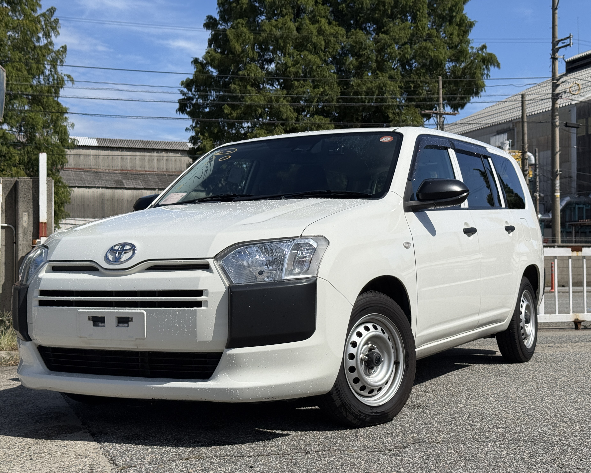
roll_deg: +0.2
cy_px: 237
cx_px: 278
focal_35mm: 51
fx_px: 892
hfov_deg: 36.6
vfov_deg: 29.7
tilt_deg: +1.8
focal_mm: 6.76
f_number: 1.78
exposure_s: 1/11364
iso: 80
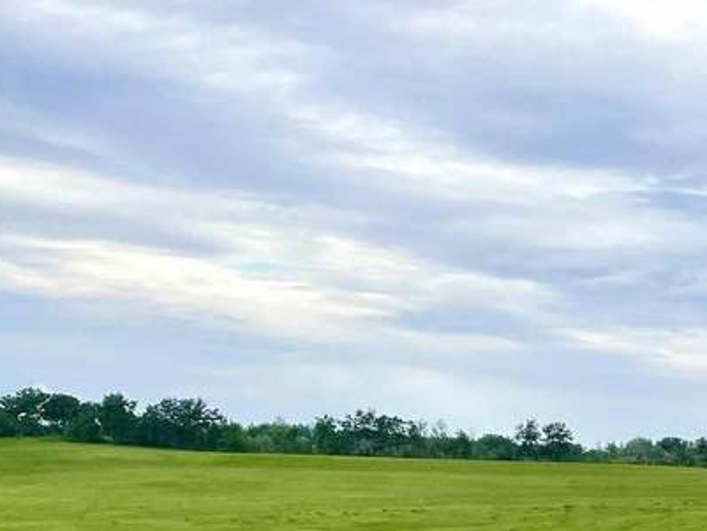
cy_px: 667
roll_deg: -1.4
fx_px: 1696
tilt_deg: -6.0
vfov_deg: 16.9
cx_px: 1116
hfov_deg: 19.8
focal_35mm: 83
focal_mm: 4.2
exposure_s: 1/2212
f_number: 1.6
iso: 32
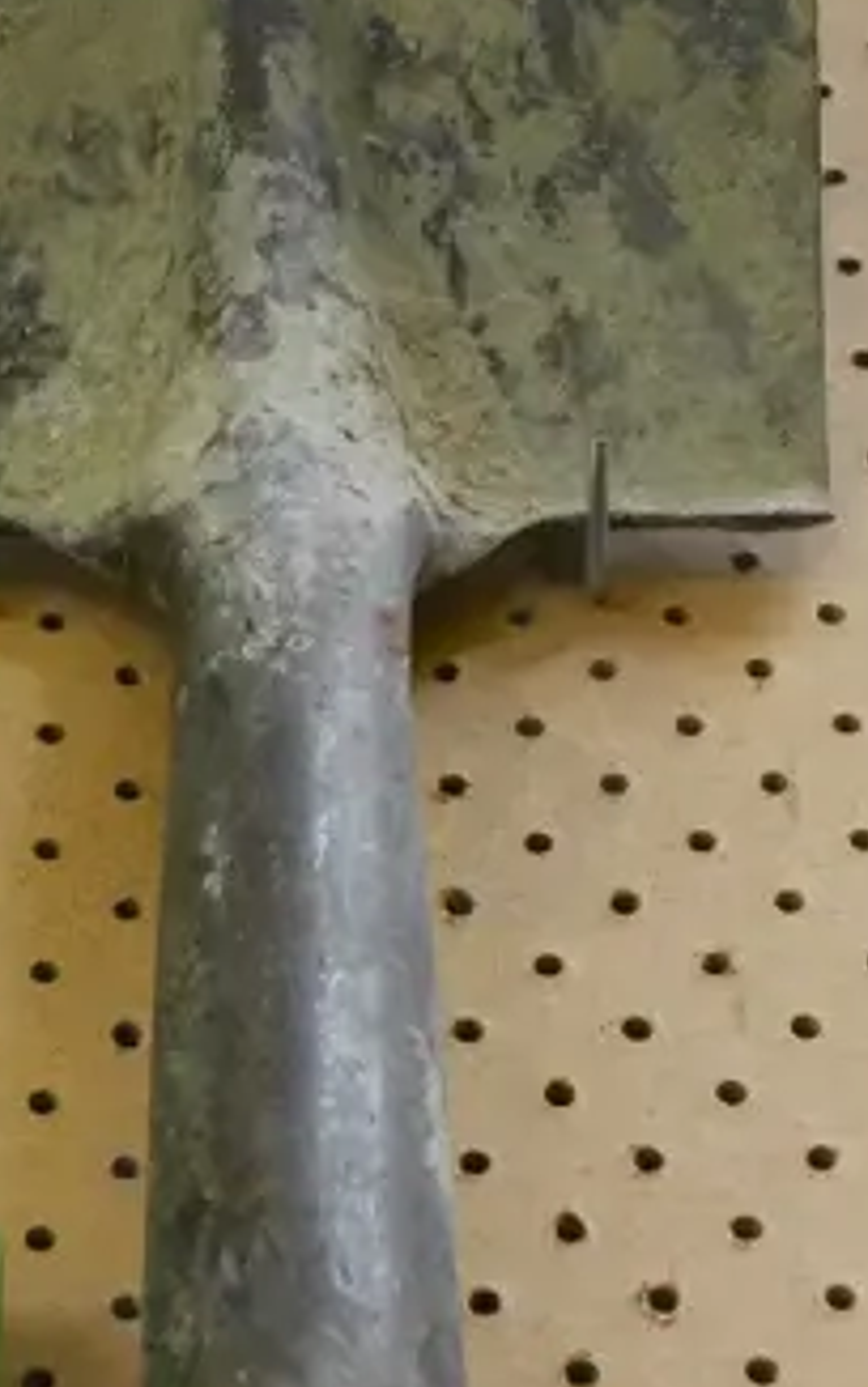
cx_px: 372
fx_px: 4538
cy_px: 957
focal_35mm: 120
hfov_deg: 10.9
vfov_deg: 17.3
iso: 3200
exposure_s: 1/15
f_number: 4.2
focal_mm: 18
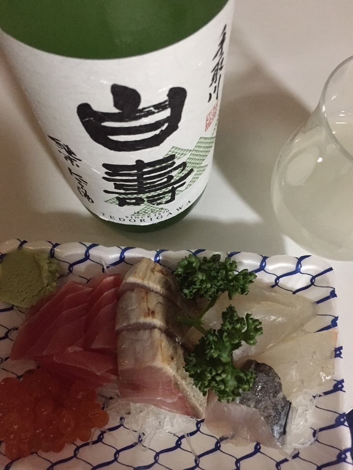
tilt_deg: -67.8
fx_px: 394
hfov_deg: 48.2
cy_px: 235
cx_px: 176
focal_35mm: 29
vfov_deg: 61.7
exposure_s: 1/15
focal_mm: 4.15
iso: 400
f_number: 2.2
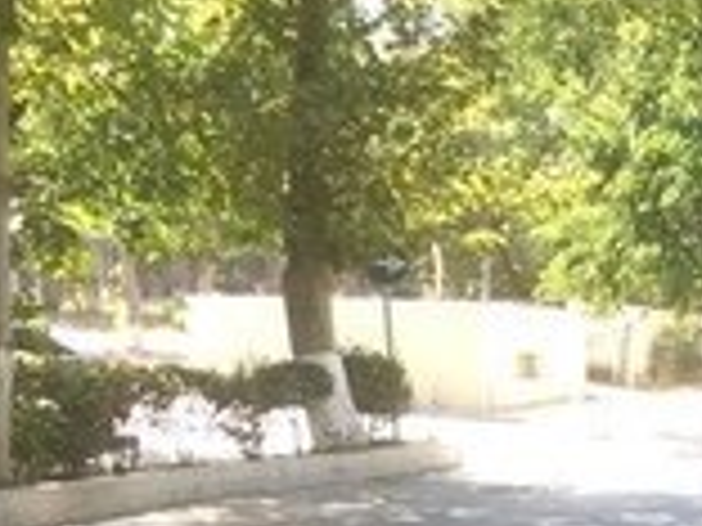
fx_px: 2494
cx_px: 1206
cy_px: 726
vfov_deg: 11.7
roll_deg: -1.0
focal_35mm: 123
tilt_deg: -6.3
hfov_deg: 14.4
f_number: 2.2
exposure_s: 1/128
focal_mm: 4.15
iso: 32
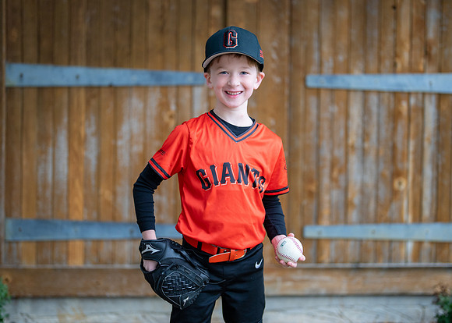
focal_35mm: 62
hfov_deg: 31.6
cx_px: 233
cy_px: 152
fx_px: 799
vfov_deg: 22.8
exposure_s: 1/800
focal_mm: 50
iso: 400
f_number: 1.2
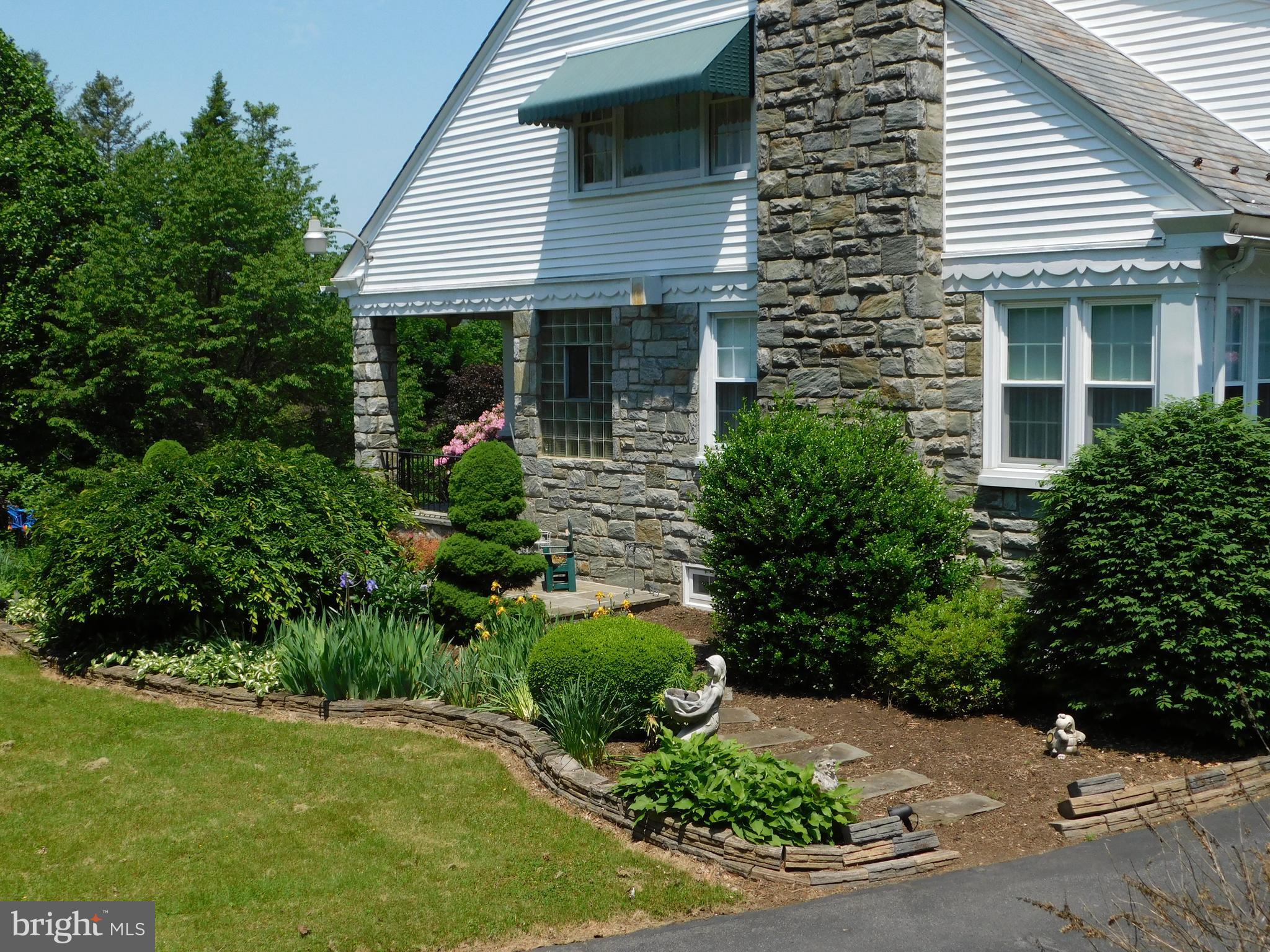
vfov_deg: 36.0
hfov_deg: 46.8
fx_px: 1468
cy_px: 476
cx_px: 635
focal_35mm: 40
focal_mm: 7.1
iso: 125
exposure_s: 1/1250
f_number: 3.6
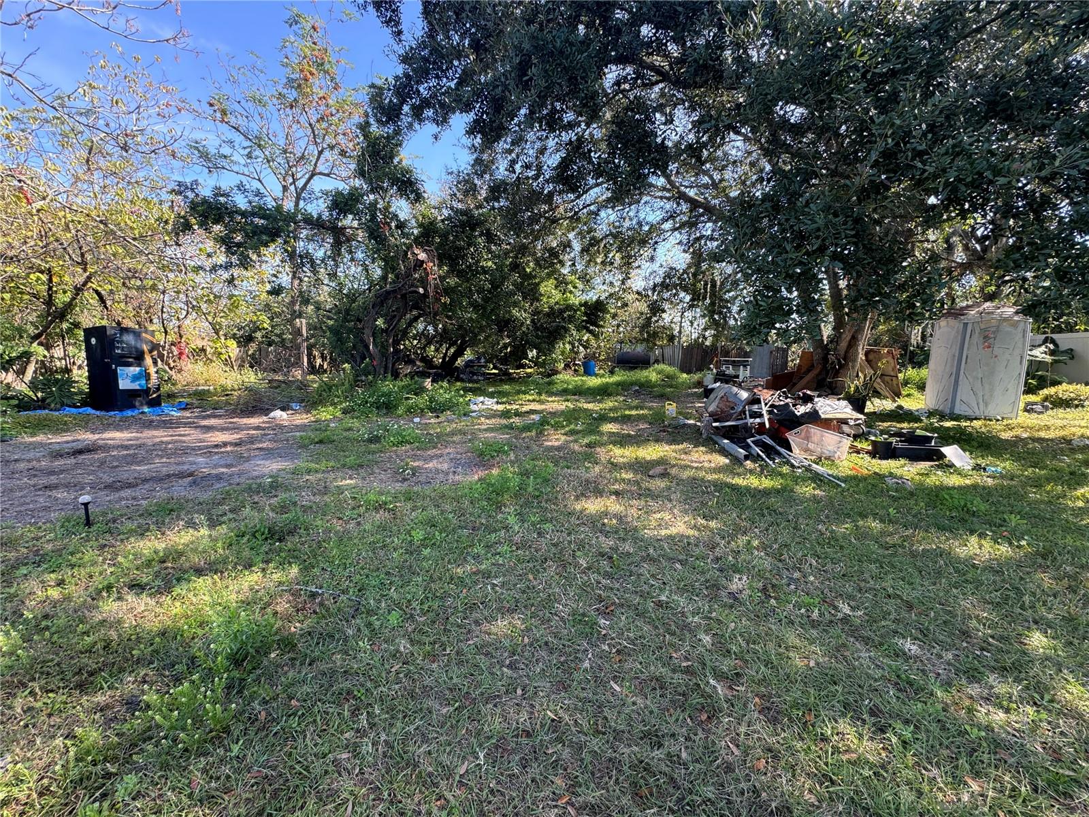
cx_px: 544
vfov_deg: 85.7
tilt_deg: -7.2
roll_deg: -0.7
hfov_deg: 102.1
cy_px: 408
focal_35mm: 14
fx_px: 440
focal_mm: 2.22
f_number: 2.2
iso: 40
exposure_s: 1/161
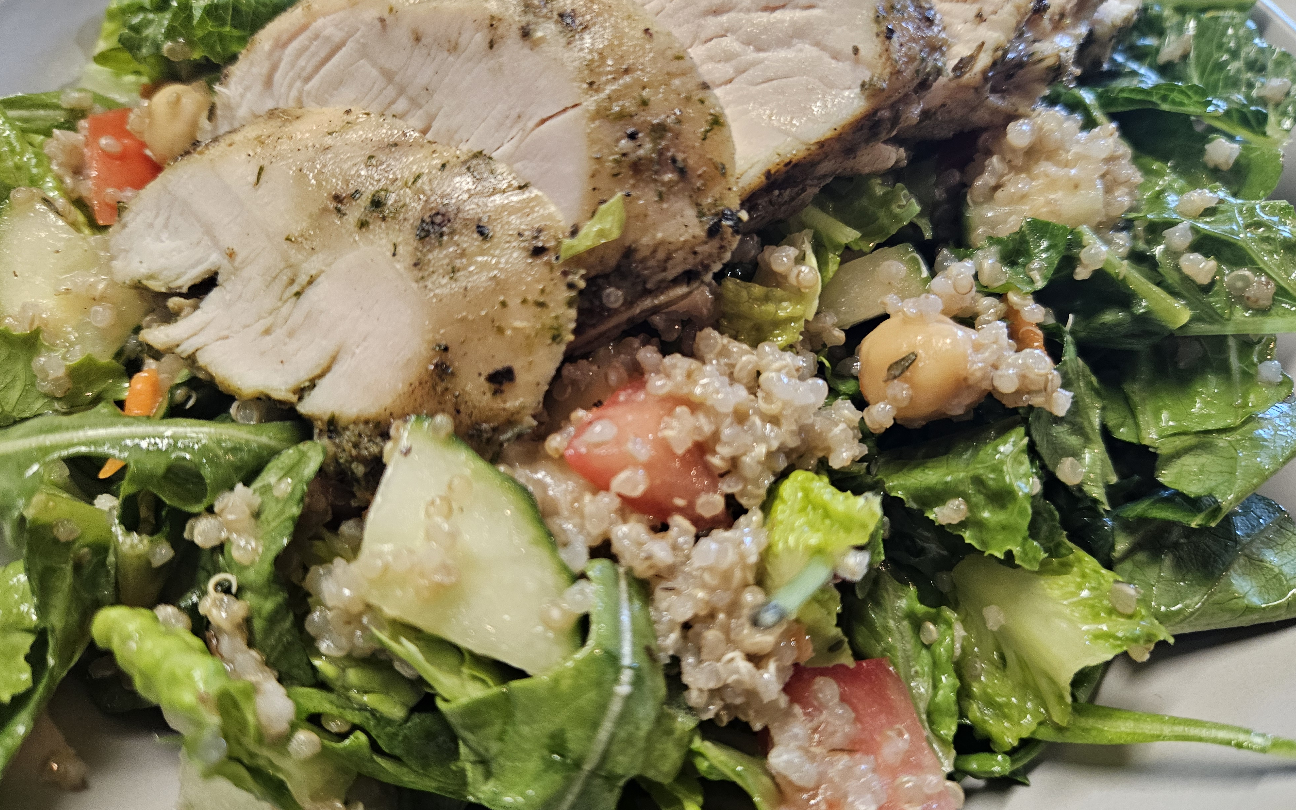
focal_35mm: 25
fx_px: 883
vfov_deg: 49.2
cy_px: 374
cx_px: 652
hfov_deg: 72.5
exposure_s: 1/120
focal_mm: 5.4
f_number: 1.8
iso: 320
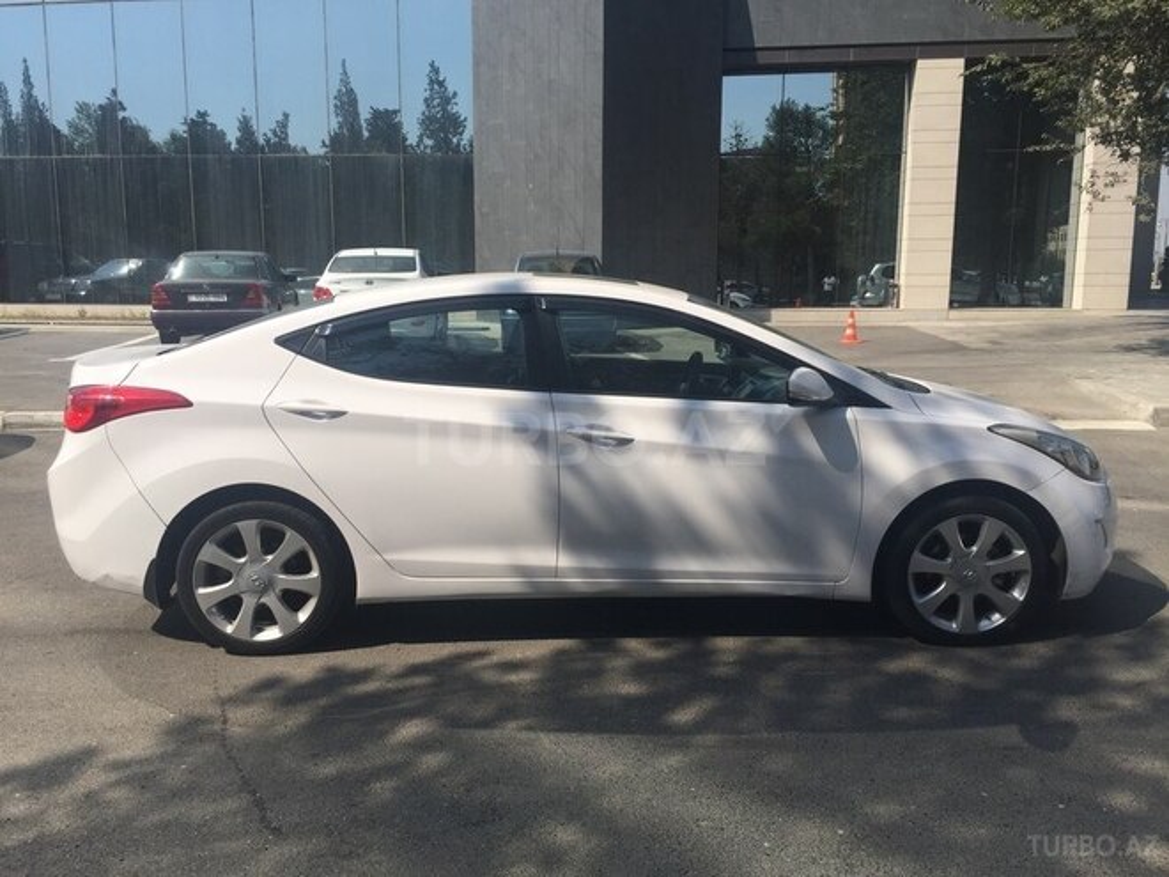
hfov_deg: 61.7
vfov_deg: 48.2
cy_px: 438
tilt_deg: -9.9
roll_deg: -1.8
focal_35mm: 29
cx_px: 584
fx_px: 979
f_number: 2.2
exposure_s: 1/2825
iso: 32
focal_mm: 4.15
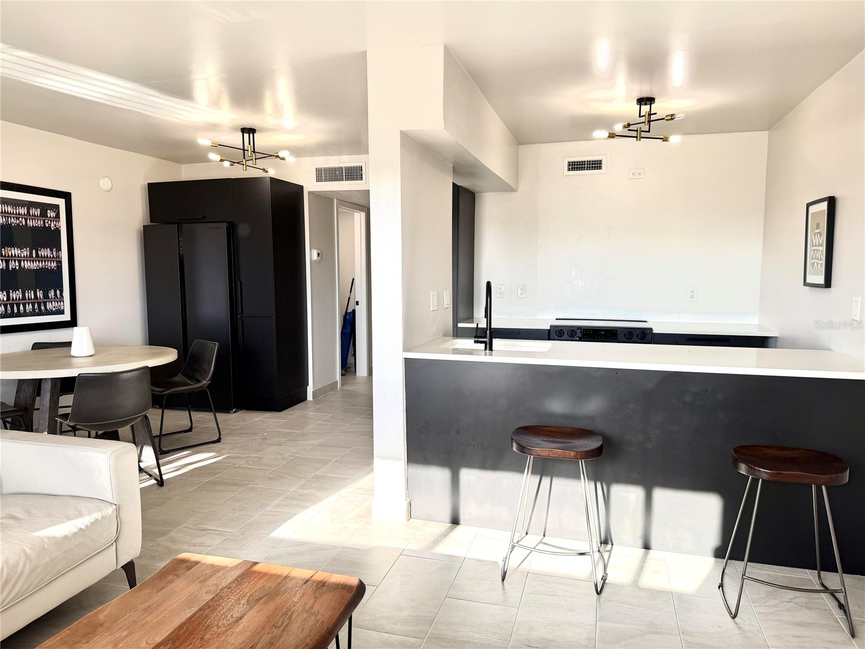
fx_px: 600
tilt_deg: -6.3
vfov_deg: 56.8
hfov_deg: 71.6
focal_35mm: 24
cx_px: 432
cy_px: 324
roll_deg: -0.2
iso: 80
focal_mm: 6.76
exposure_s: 1/286
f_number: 1.78
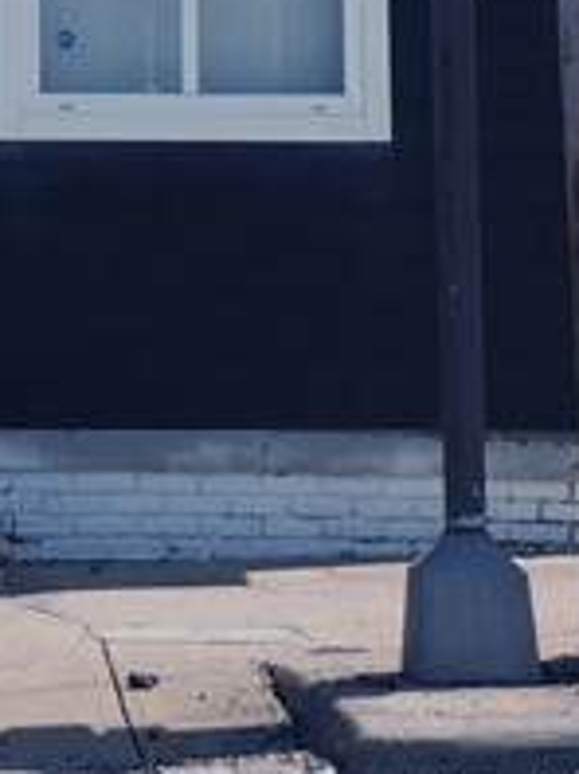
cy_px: -907
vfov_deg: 8.9
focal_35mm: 207
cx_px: -317
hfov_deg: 7.0
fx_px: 4626
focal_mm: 20
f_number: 5.6
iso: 320
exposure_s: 1/1300
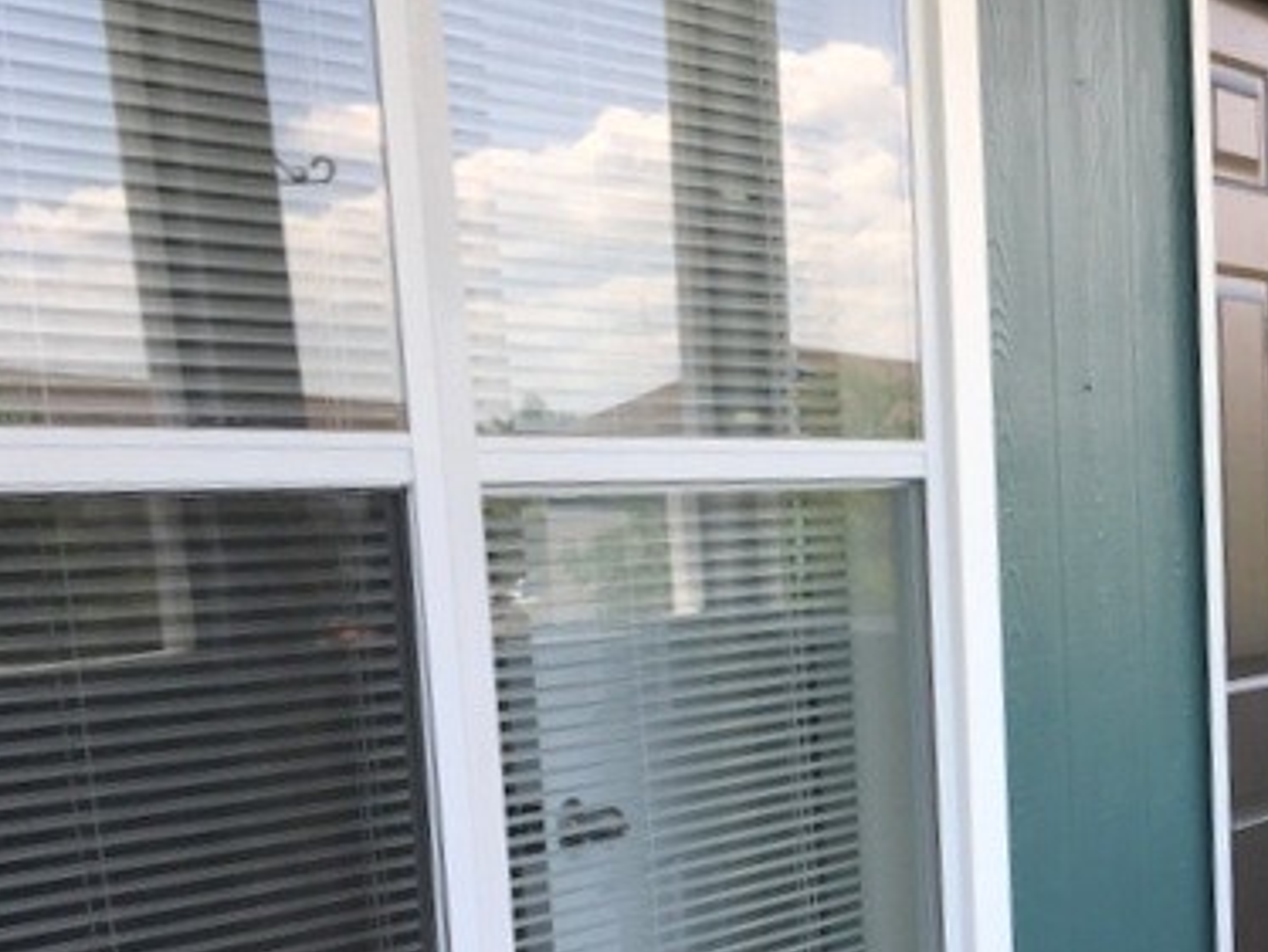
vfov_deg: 23.0
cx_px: 1315
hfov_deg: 28.9
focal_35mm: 62
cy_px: 894
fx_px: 2273
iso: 25
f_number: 2.2
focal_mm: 4.15
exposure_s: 1/174
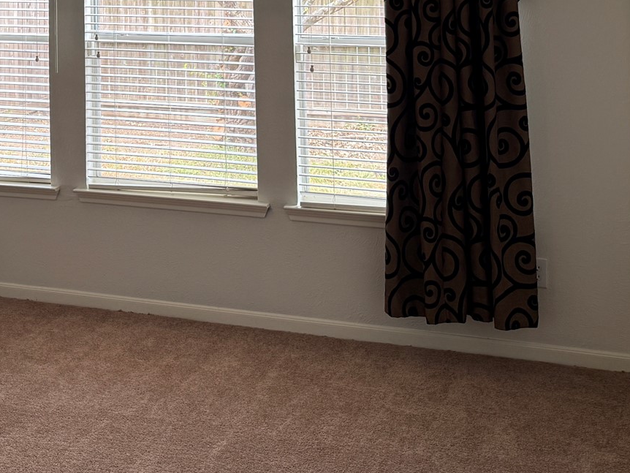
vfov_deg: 24.0
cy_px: -48
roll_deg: +0.0
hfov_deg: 31.9
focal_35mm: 57
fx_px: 1038
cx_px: 43
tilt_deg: +2.5
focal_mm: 6.76
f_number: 1.78
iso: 100
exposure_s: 1/182
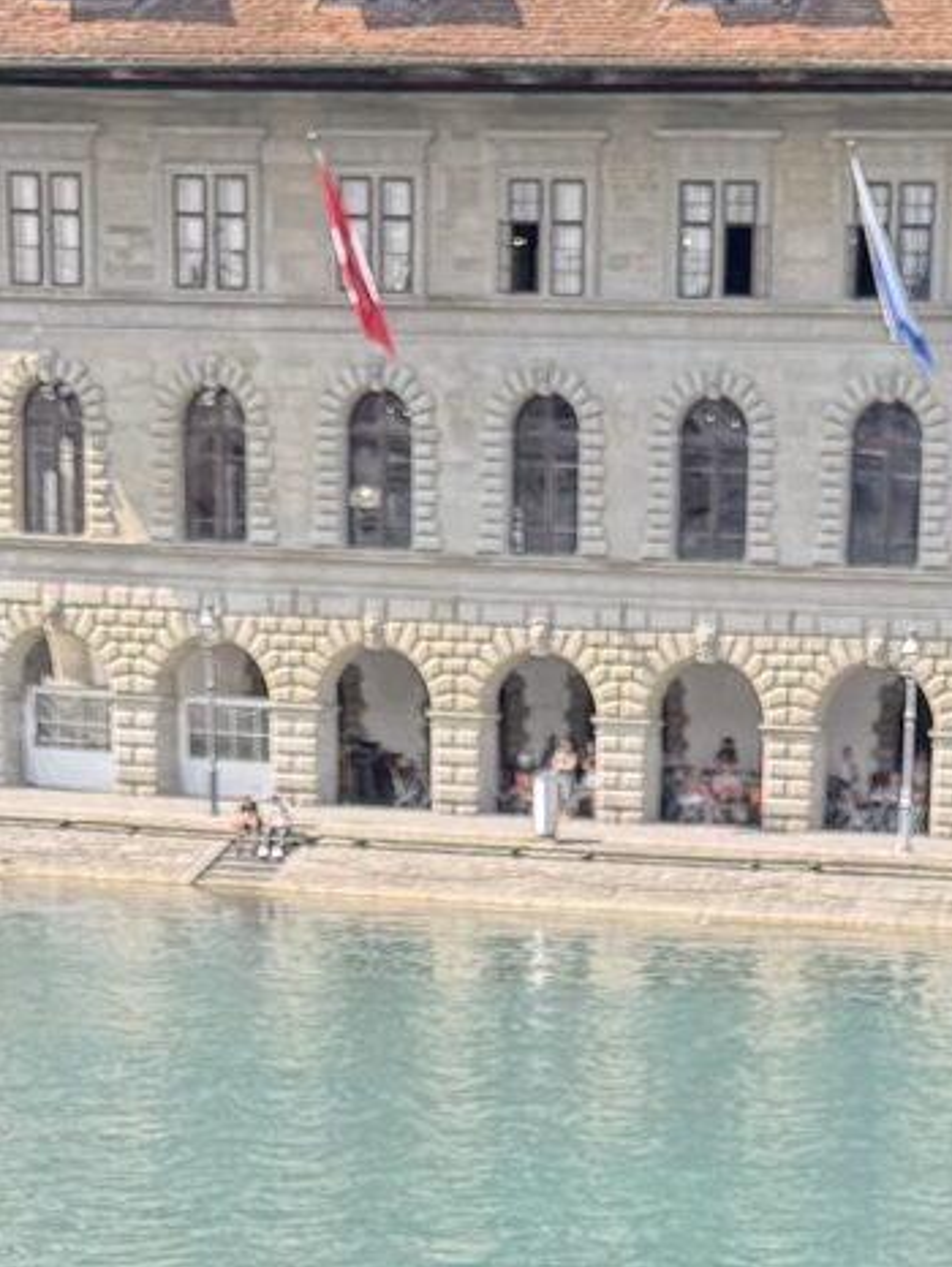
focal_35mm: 103
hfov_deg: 14.3
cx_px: 816
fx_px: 3773
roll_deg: -2.3
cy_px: 1903
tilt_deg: -16.9
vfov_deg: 17.2
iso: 80
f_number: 1.78
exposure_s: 1/772
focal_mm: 6.76
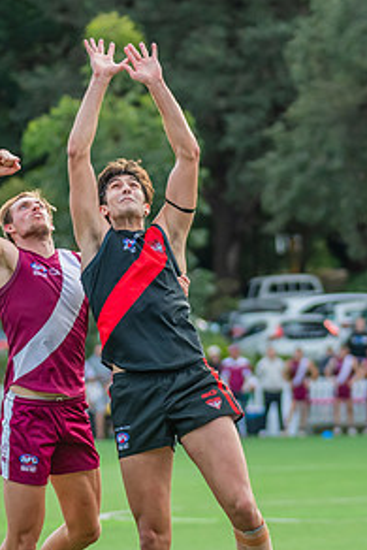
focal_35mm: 418
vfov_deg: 4.9
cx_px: 111
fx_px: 6384
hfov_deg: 3.3
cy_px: 408
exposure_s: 1/1250
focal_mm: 170
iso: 900
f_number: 4
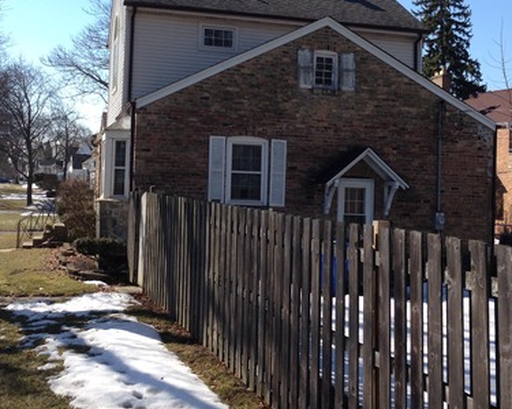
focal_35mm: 55
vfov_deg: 27.5
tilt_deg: +2.4
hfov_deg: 34.1
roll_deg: -3.4
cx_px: 266
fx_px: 833
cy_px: 145
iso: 50
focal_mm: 4.12
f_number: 2.4
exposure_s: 1/1022
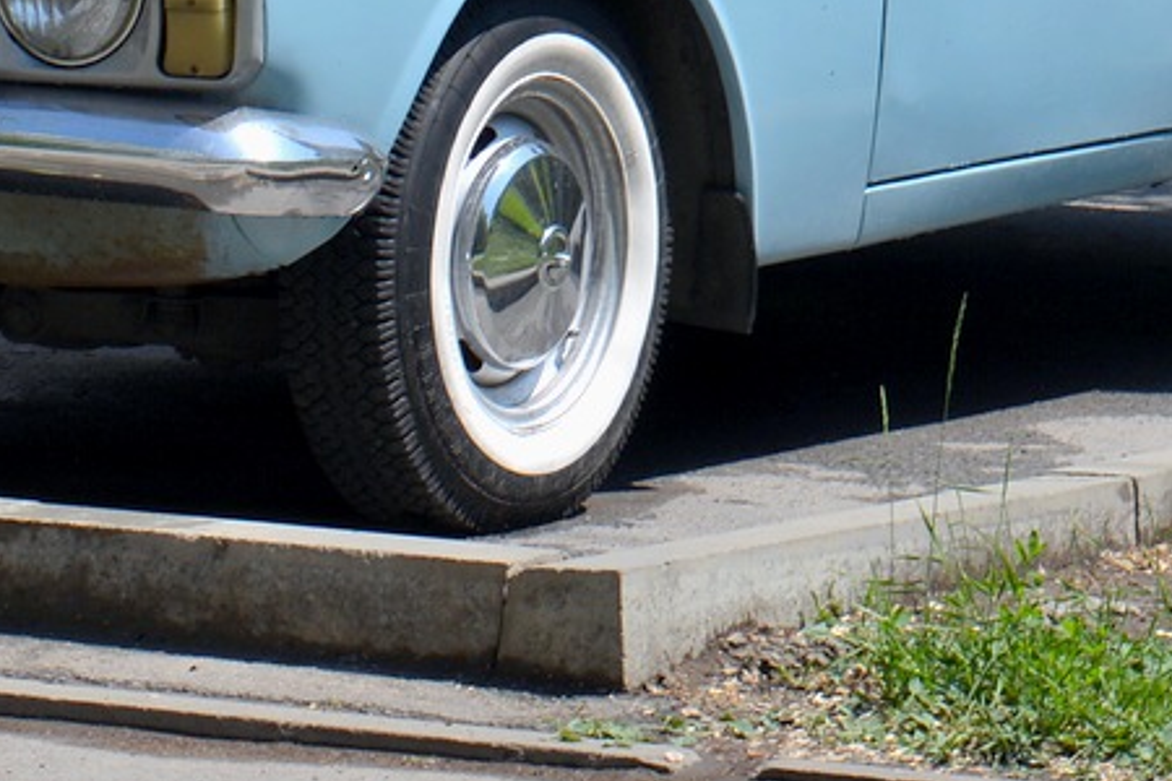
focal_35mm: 310
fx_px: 10091
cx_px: 440
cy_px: -504
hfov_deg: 6.6
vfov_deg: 4.4
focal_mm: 62
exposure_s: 1/320
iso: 100
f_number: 9
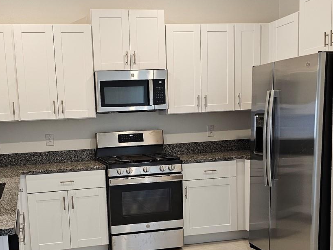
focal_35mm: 45
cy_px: 180
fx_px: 433
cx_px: 118
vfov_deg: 31.7
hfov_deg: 41.7
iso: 200
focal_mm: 6.3
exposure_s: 1/120
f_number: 1.7
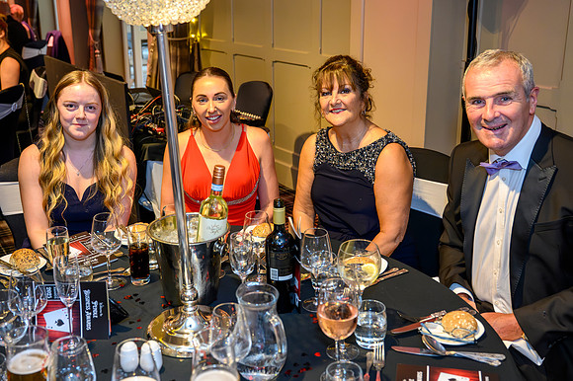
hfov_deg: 47.9
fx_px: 643
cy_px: 169
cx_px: 255
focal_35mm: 40
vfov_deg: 33.0
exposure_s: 1/125
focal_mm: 35
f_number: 4
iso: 10000
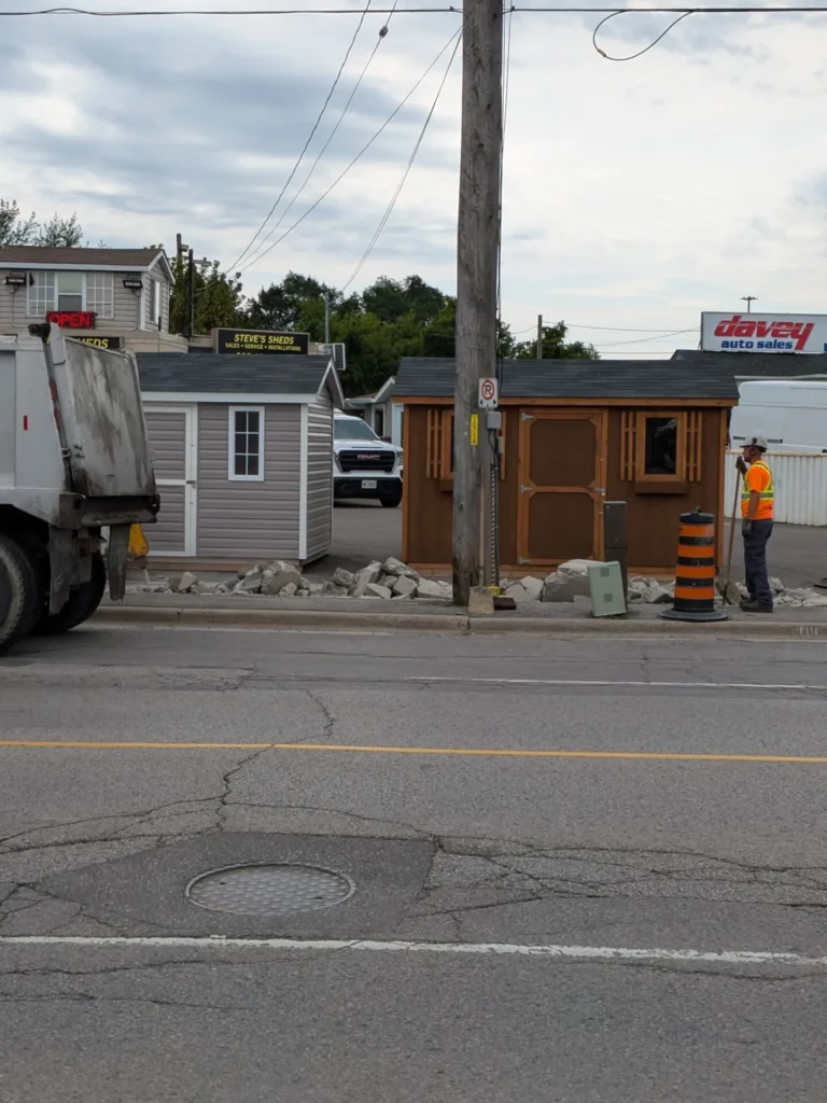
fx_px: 1561
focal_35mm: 49
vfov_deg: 38.9
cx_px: 414
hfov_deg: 29.7
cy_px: 552
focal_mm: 4.53
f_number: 1.7
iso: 43
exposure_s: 1/2571
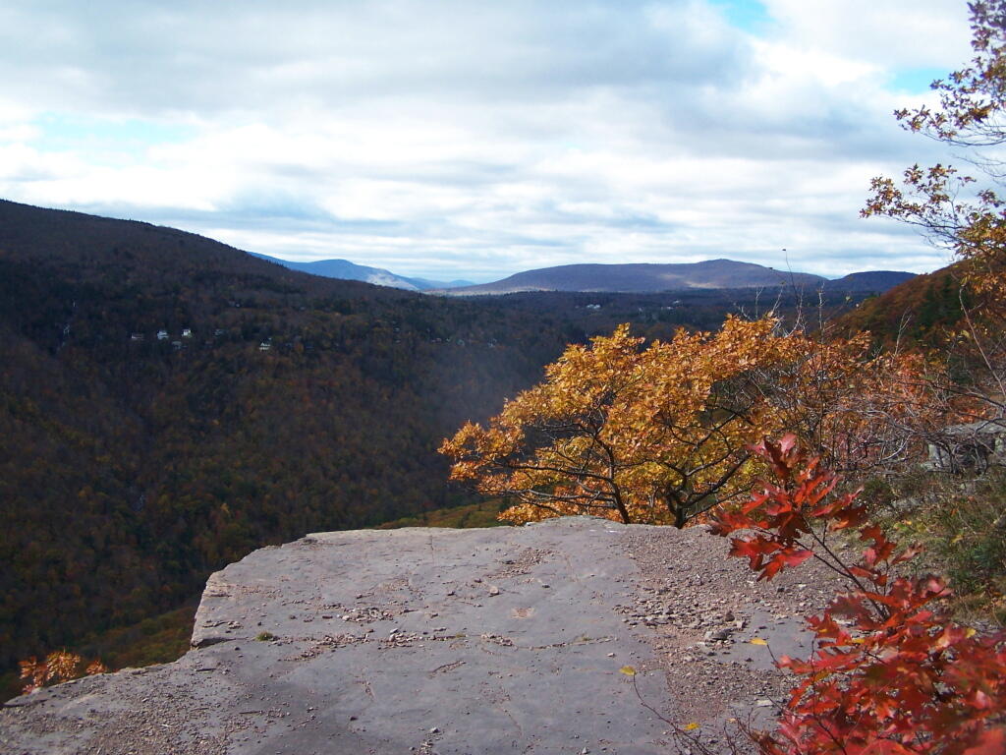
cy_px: 378
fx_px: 1104
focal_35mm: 38
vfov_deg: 37.7
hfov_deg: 49.0
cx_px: 503
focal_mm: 6.3
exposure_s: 1/800
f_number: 2.8
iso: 80
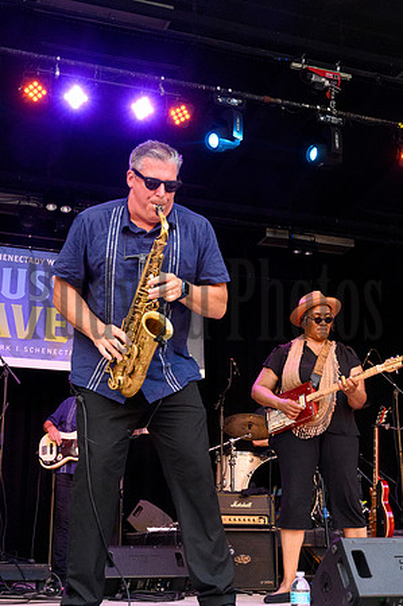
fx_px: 825
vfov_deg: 40.4
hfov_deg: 27.5
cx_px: 202
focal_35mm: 49
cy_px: 303
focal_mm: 49
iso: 12800
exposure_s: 1/200
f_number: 11
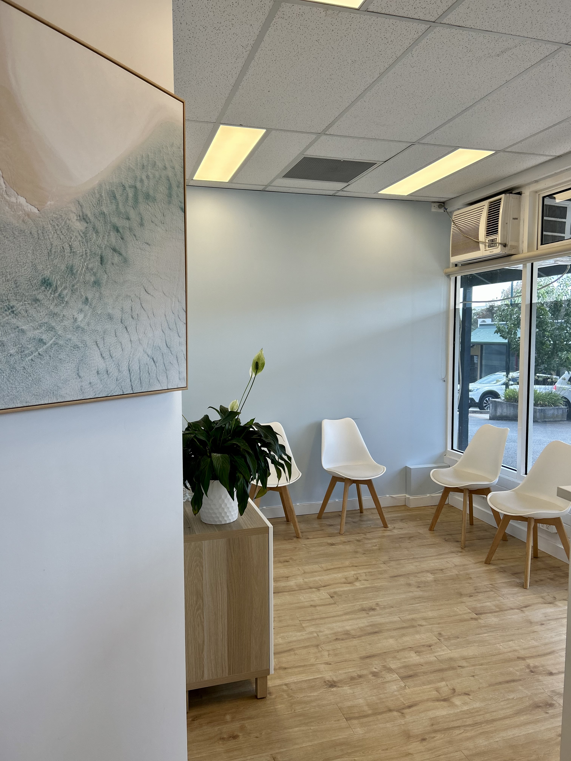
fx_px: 572
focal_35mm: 26
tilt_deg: -4.0
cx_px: 286
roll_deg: +1.2
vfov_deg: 67.3
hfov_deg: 53.1
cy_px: 380
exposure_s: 1/255
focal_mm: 5.7
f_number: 1.5
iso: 50
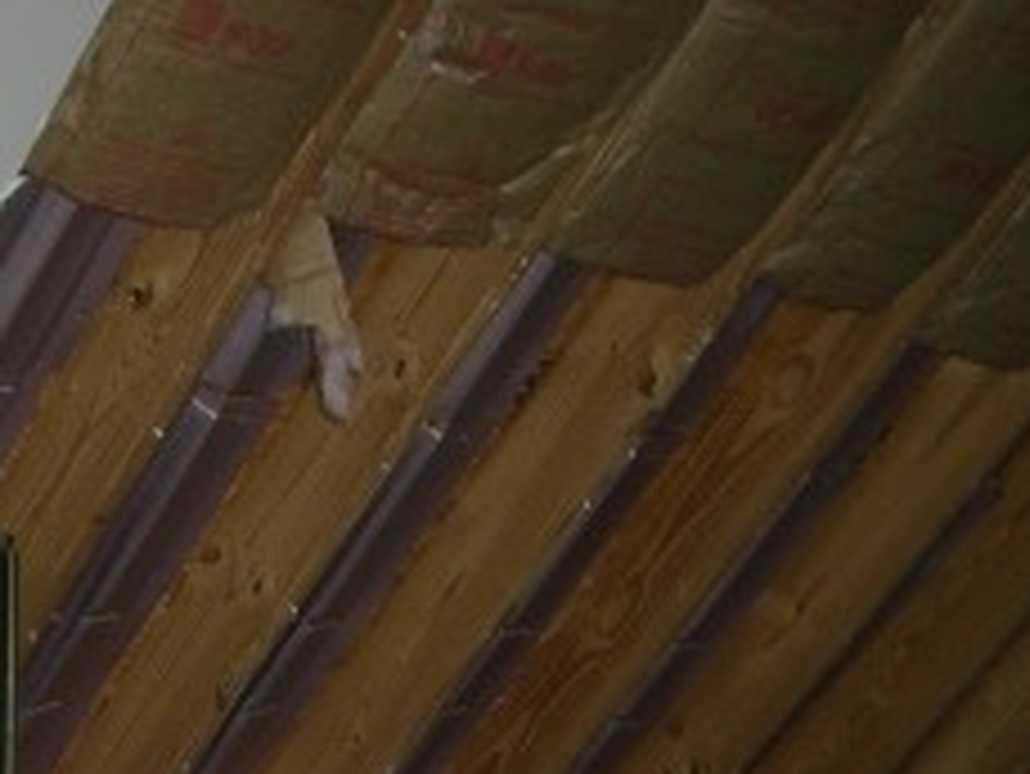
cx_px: 72
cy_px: 1076
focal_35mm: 106
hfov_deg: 18.2
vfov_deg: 13.4
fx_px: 3156
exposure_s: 1/60
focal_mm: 6.2
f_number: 2.7
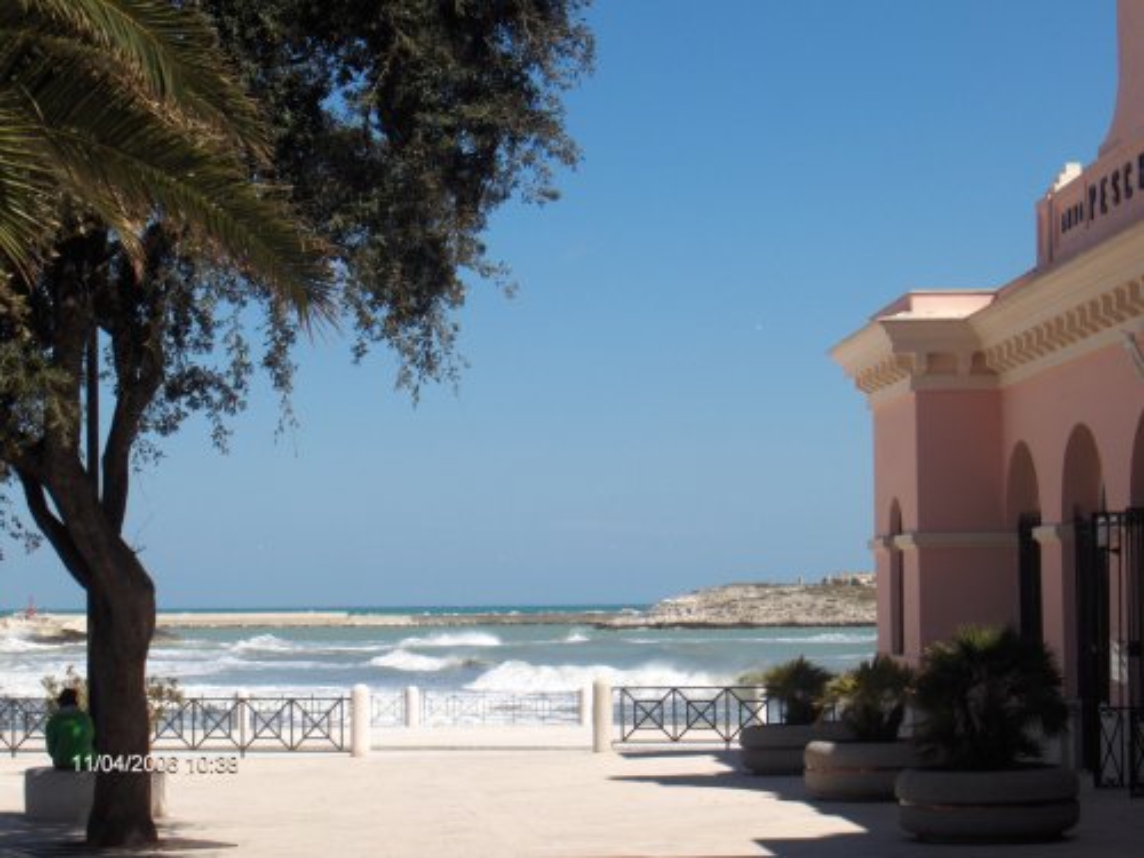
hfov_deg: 22.8
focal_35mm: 86
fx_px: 2842
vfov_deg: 17.2
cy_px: 429
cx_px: 572
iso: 50
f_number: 6.7
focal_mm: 17.5
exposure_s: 1/493
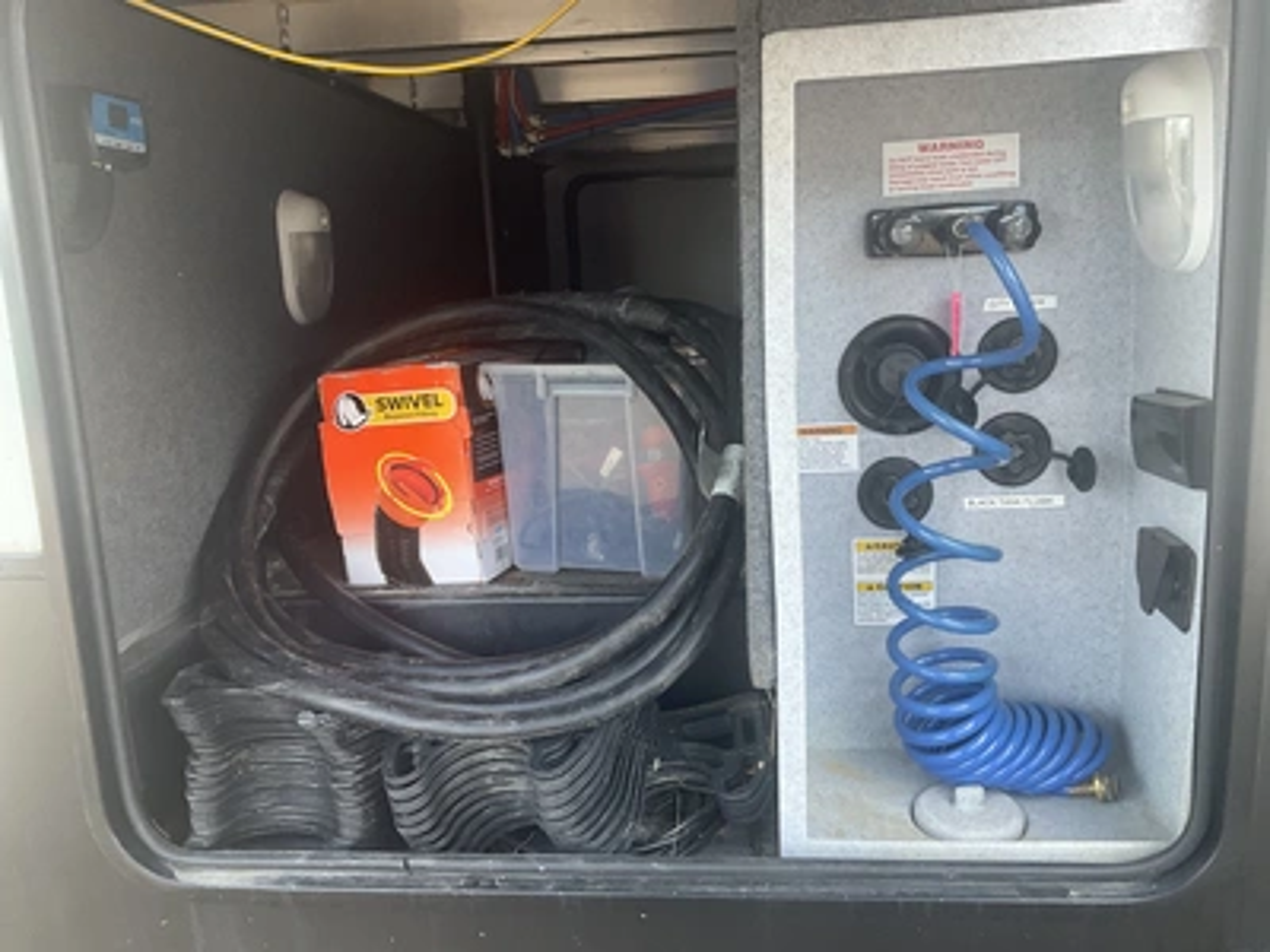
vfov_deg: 48.2
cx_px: 635
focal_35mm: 29
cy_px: 476
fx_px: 1064
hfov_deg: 61.7
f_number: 1.8
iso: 50
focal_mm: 3
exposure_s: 1/122
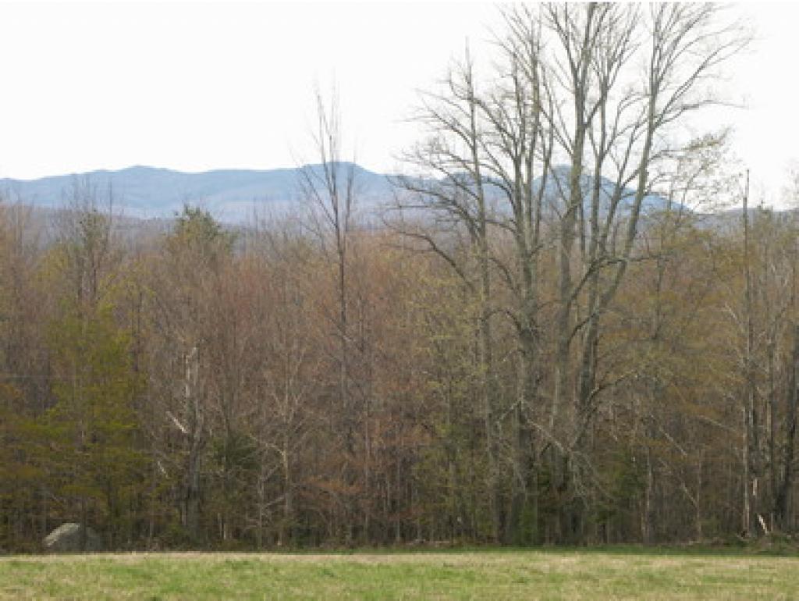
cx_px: 400
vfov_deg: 49.8
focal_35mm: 28
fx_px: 647
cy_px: 300
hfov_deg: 63.4
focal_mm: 7.2
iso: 64
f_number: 5.6
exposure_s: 1/125
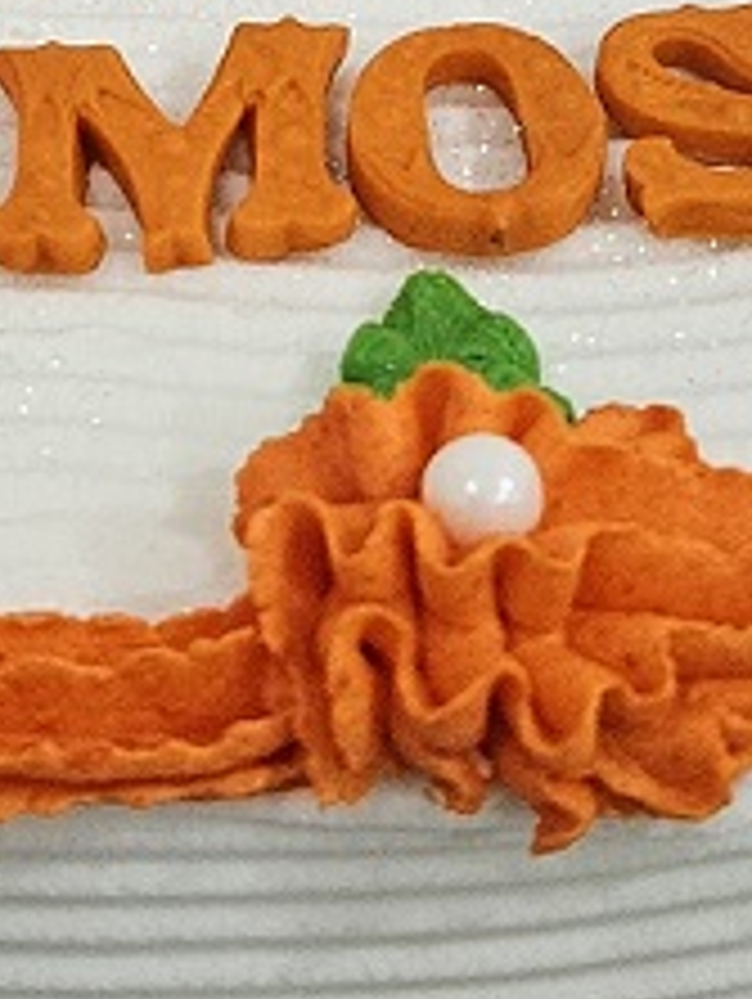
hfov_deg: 10.2
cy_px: -302
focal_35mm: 145
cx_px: 162
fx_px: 4192
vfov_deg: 13.1
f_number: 1.8
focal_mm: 5.4
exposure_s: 1/100
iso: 400
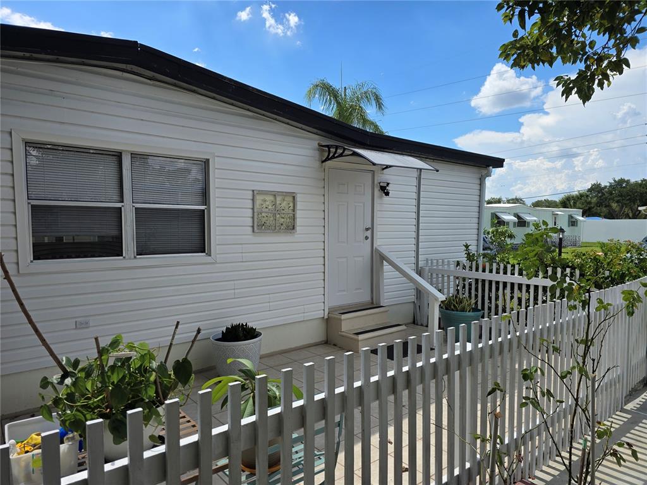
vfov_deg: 58.9
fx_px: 430
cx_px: 324
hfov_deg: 73.9
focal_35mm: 23
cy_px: 242
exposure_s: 1/873
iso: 12
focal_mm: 6.3
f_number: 1.7
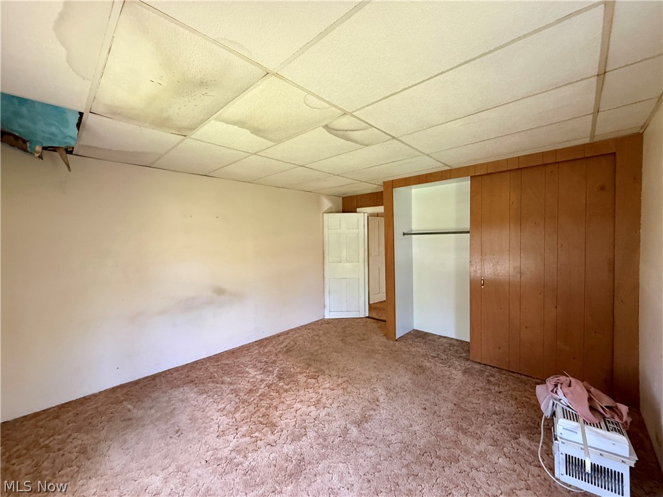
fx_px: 268
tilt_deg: -2.1
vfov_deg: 85.7
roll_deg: +0.3
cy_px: 248
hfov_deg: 102.1
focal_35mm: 14
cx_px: 332
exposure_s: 1/60
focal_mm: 2.22
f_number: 2.2
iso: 400
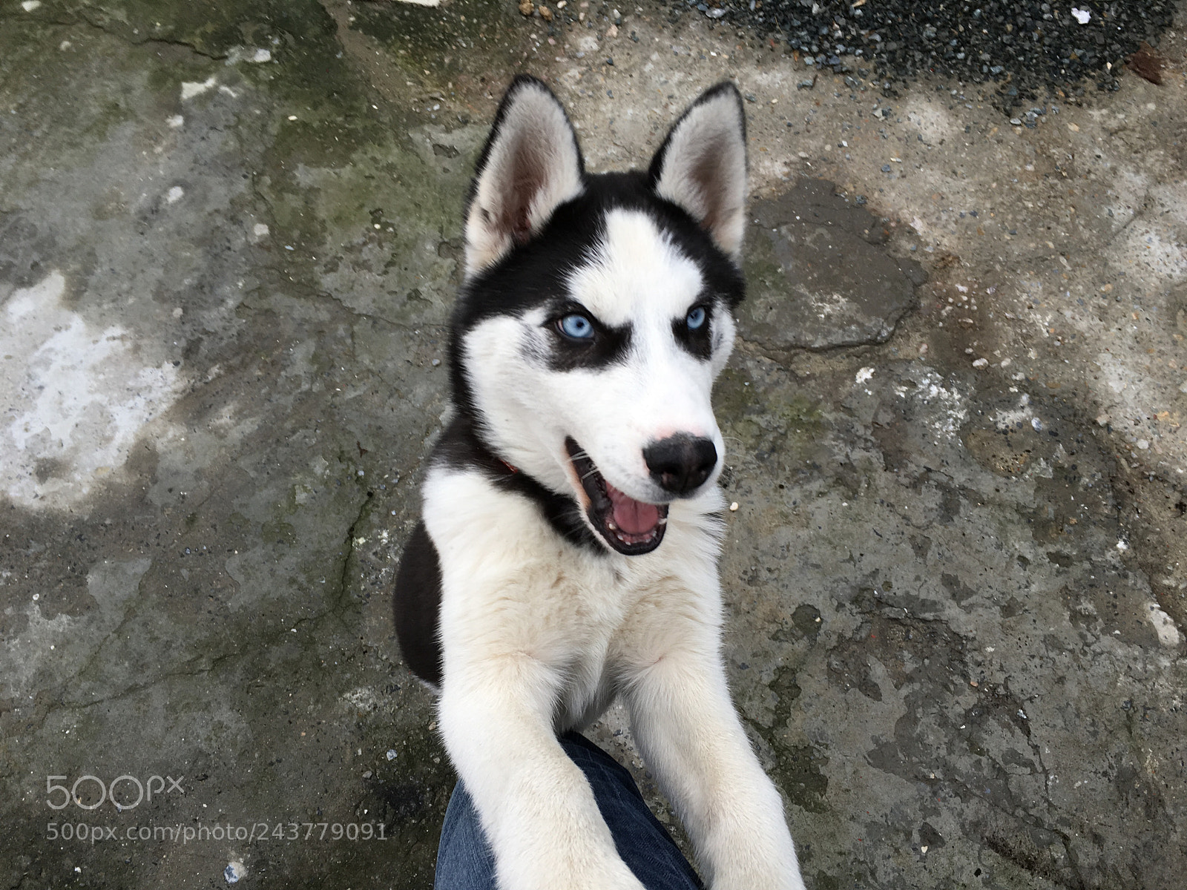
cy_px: 445
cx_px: 594
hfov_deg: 61.7
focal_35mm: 29
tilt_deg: -60.5
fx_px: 994
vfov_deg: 48.2
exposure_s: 1/116
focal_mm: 4.15
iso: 25
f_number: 2.2
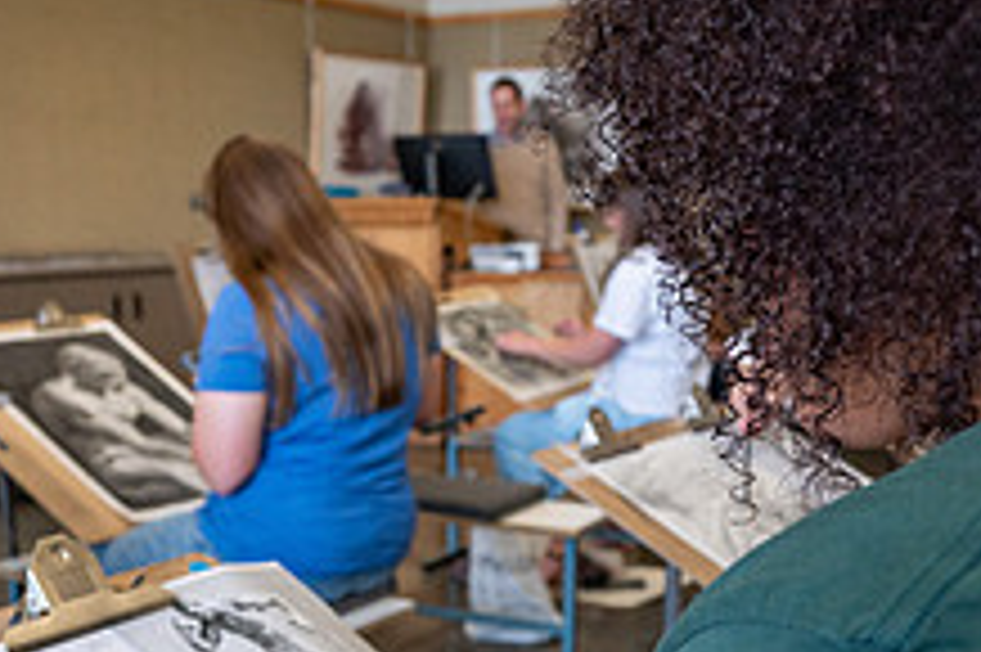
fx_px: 1416
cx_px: 450
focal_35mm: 52
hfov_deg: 38.2
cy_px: 634
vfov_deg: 24.9
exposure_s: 1/200
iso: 800
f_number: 4
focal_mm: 19.5
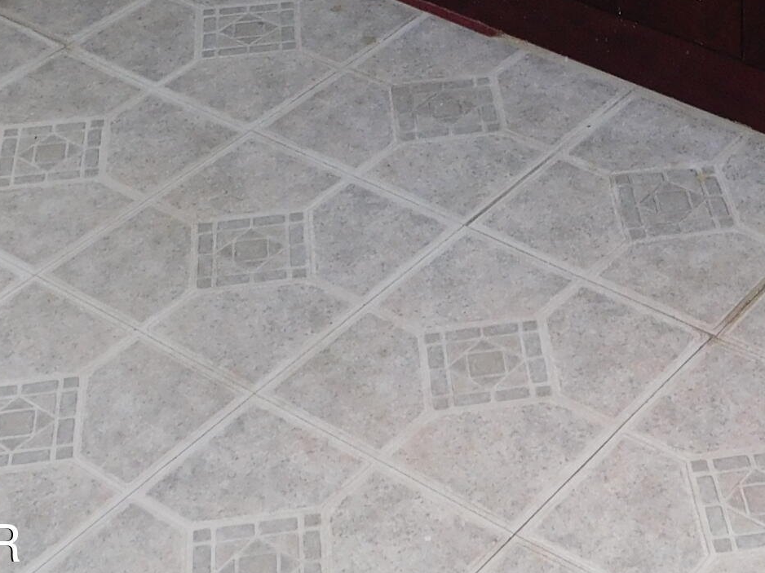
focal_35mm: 96
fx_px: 2121
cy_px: -289
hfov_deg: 20.2
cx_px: 612
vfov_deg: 14.4
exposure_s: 1/30
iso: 200
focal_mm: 5.3
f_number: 3.2
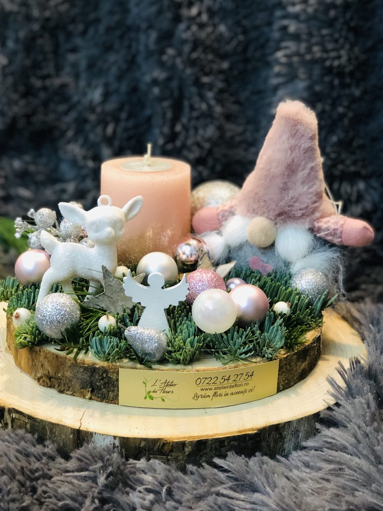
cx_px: 186
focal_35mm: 61
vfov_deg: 31.7
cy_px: 252
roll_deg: -0.9
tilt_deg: -20.8
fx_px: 900
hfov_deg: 24.0
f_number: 2.8
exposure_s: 1/33
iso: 500
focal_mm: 6.6
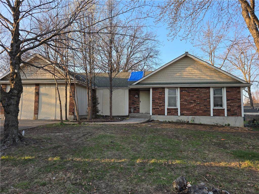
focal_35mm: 23
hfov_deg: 73.9
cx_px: 130
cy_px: 97
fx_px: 172
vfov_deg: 58.9
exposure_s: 1/180
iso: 20
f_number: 1.7
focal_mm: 6.3
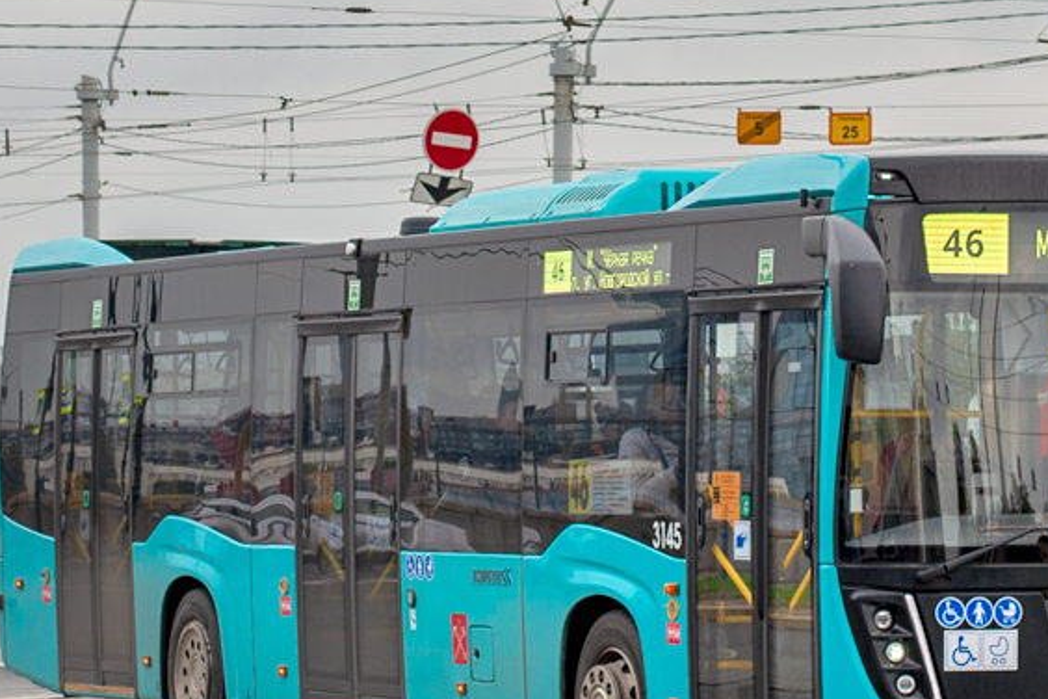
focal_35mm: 133
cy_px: 247
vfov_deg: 10.3
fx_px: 3871
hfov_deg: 15.3
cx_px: 799
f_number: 6.3
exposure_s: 1/400
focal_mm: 50
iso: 160
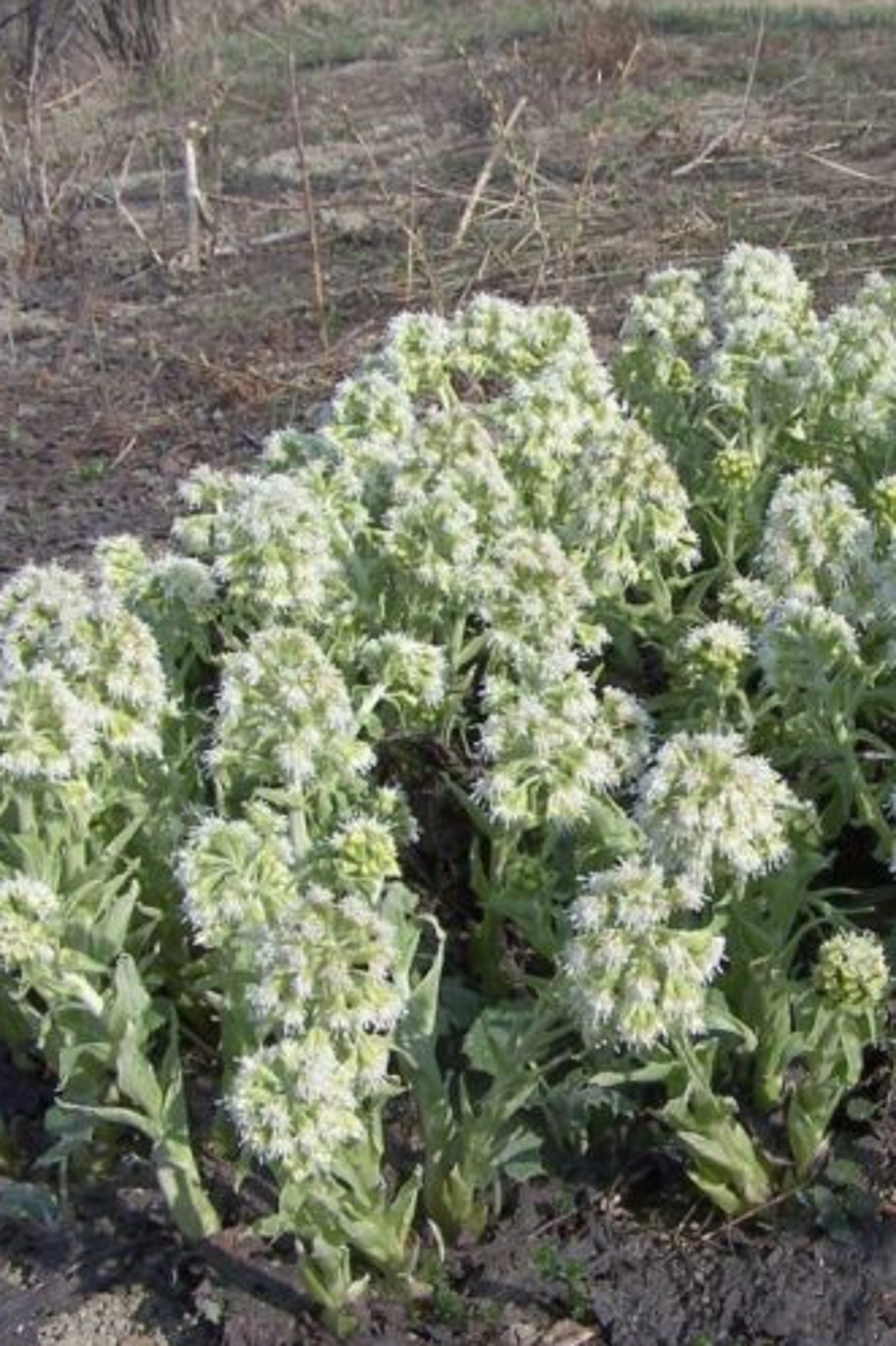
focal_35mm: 61
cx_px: 788
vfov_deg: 32.9
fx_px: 2279
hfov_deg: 21.8
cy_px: 682
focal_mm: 6.3
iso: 80
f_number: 4
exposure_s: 1/640
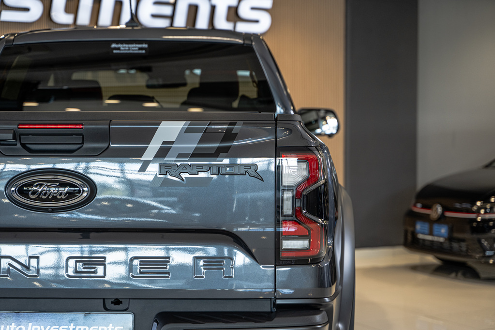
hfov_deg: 27.0
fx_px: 1031
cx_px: 248
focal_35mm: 75
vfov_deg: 18.2
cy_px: 165
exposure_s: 1/125
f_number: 3.5
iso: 500
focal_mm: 75
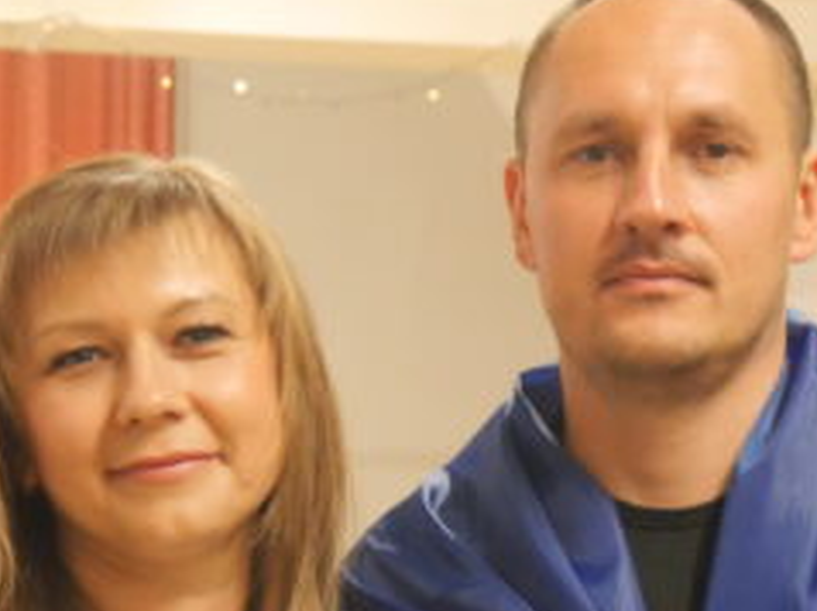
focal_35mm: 120
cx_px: 721
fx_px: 2829
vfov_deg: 12.3
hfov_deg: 16.2
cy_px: 498
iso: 3200
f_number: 4.3
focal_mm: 28
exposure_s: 1/25
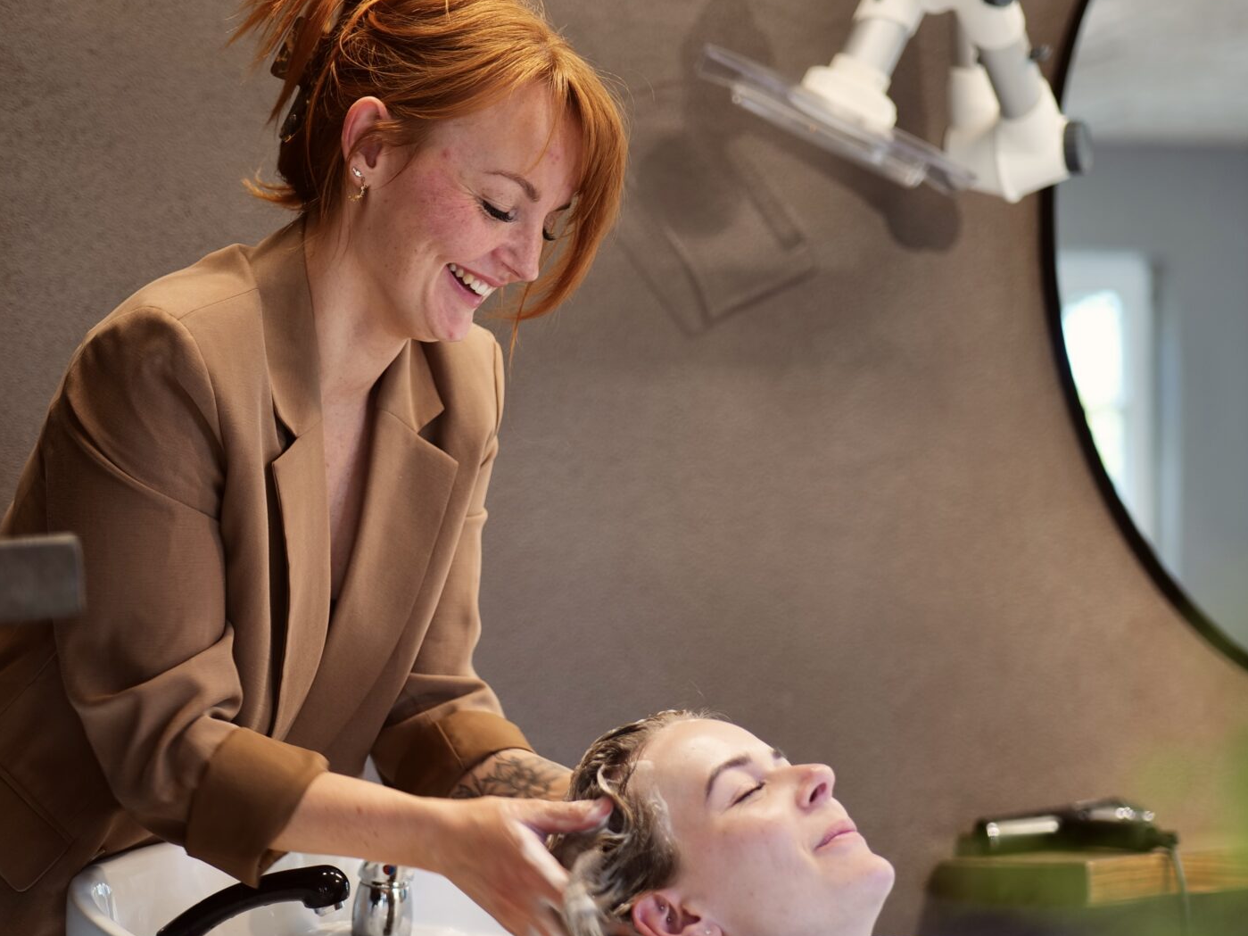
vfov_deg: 16.8
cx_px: 567
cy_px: 552
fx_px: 3172
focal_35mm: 88
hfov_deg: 22.2
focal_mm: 50
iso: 125
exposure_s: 1/60
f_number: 1.8
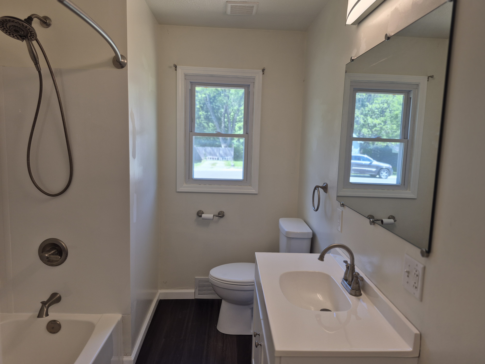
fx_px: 322
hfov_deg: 73.9
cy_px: 182
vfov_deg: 58.9
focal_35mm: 23
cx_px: 242
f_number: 1.8
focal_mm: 5.4
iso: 40
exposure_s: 1/120
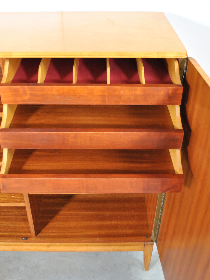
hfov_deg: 37.7
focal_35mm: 38
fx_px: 307
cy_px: 120
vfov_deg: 48.8
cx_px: 102
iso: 200
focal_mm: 18
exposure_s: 1/15
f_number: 4.5
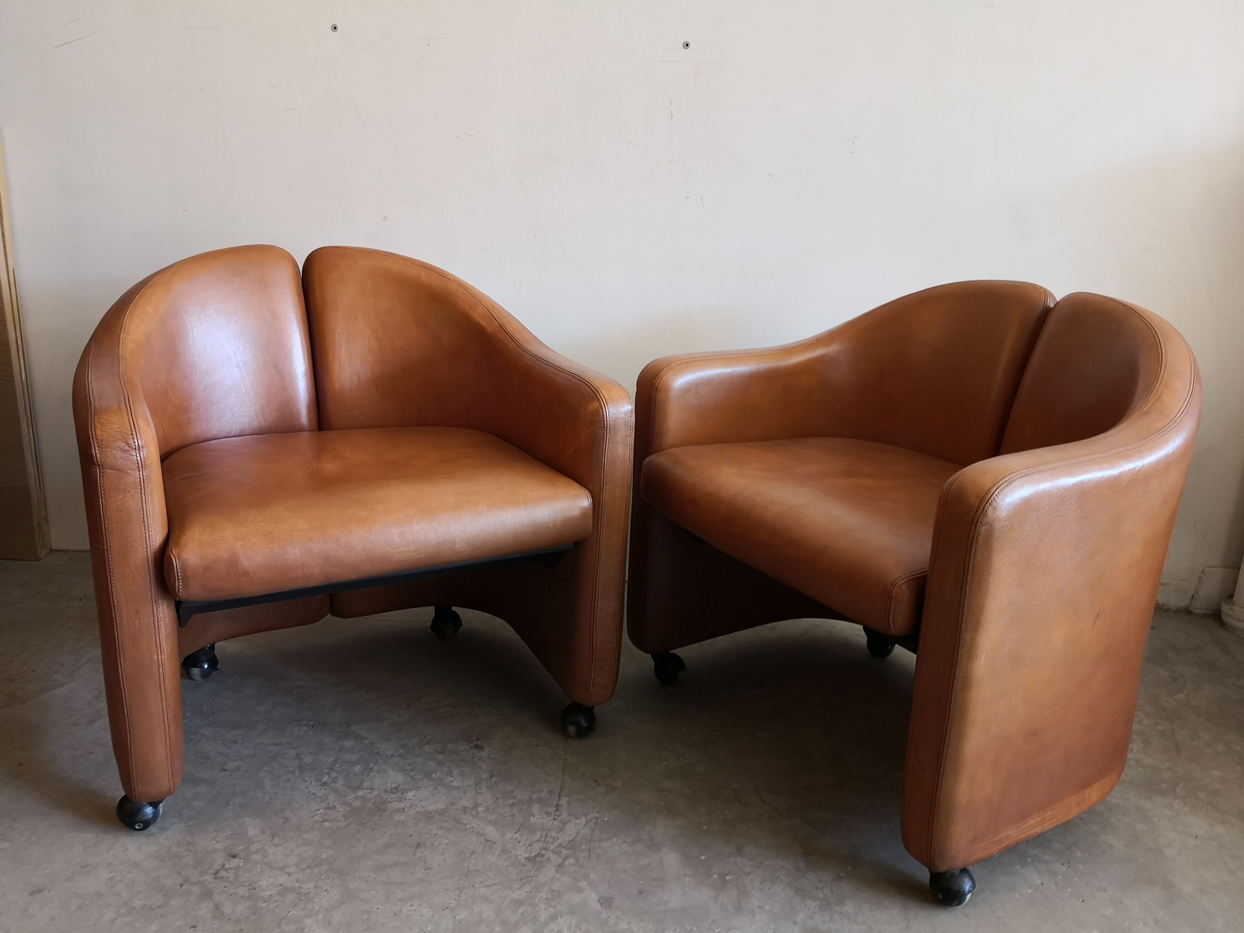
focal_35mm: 27
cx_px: 622
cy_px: 466
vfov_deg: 51.4
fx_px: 970
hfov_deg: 65.3
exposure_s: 1/33.3
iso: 125
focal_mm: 3.95
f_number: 1.6
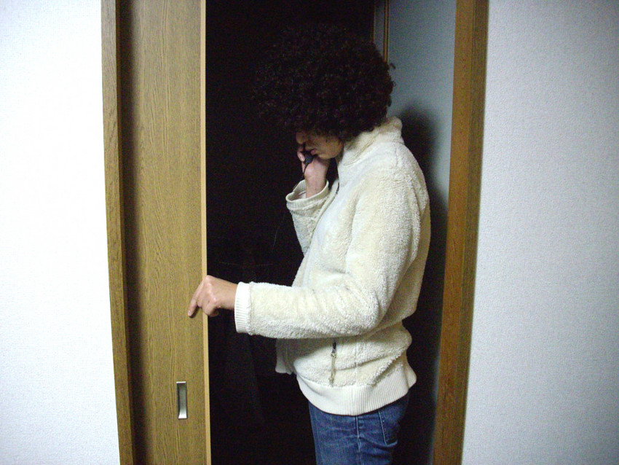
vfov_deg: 38.7
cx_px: 310
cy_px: 232
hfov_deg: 50.1
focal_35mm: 37
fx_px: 662
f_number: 2.8
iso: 400
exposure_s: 1/25
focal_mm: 6.2
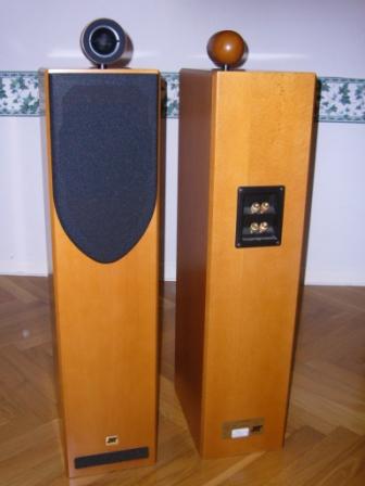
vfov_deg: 47.9
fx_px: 548
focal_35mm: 39
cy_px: 243
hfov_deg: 36.8
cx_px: 182
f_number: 2.8
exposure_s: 1/30
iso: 100
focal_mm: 4.6
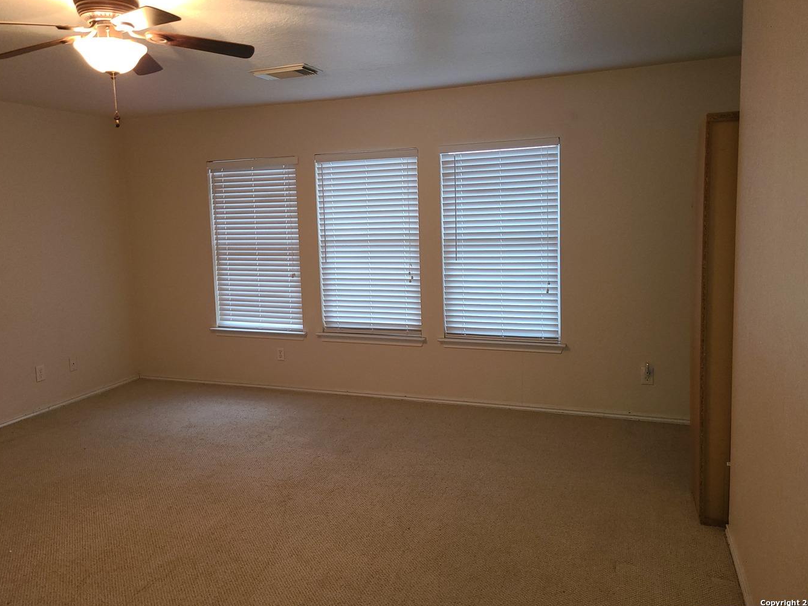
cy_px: 291
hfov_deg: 63.4
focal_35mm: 28
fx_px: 654
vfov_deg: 49.7
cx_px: 390
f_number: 1.8
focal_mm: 5.4
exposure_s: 1/24
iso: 125
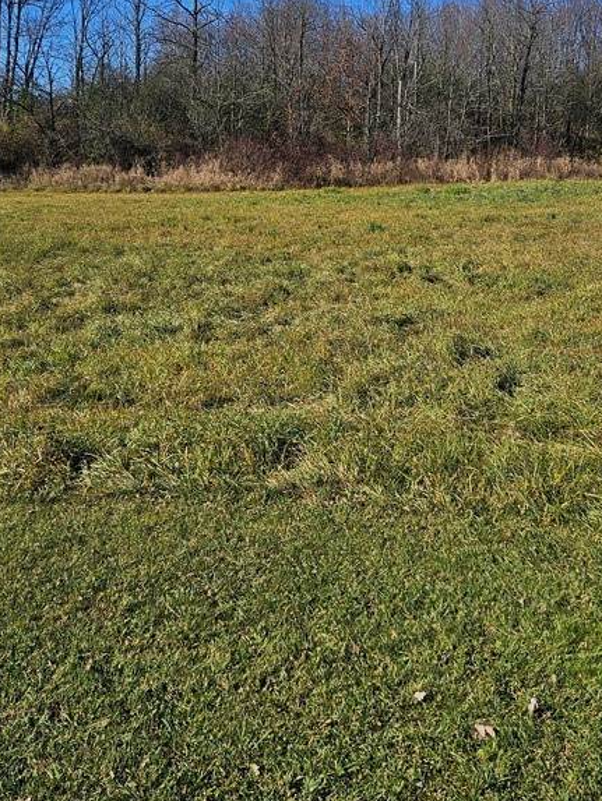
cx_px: 300
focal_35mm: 41
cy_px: 220
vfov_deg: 44.5
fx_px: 950
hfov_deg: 35.2
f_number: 1.8
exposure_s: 1/2234
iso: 25
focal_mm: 5.4
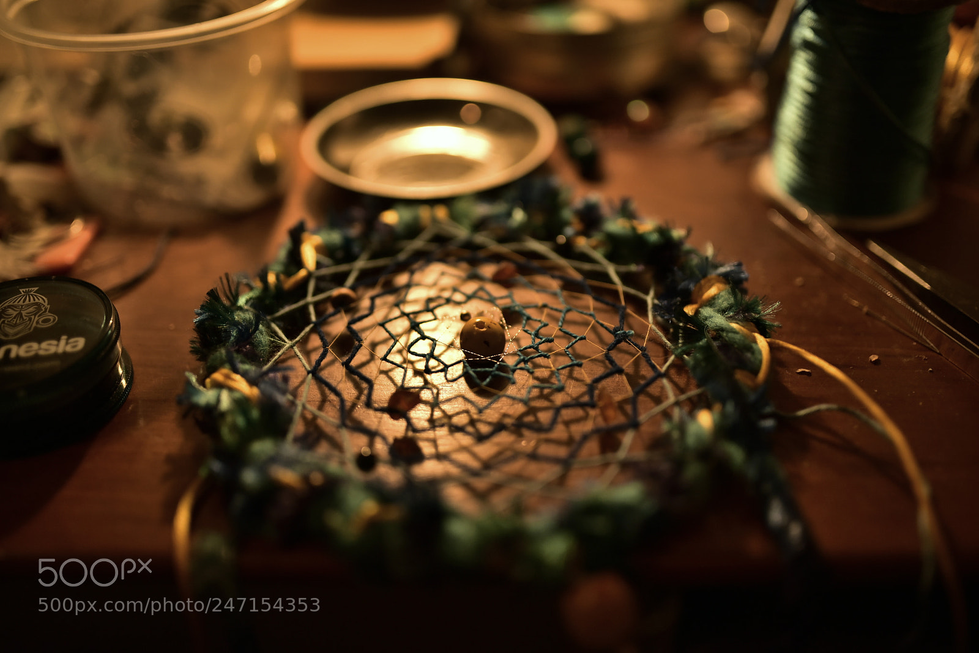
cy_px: 326
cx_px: 490
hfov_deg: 54.4
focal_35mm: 35
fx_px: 952
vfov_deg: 37.9
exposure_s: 1/160
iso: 640
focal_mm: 35
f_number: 1.4
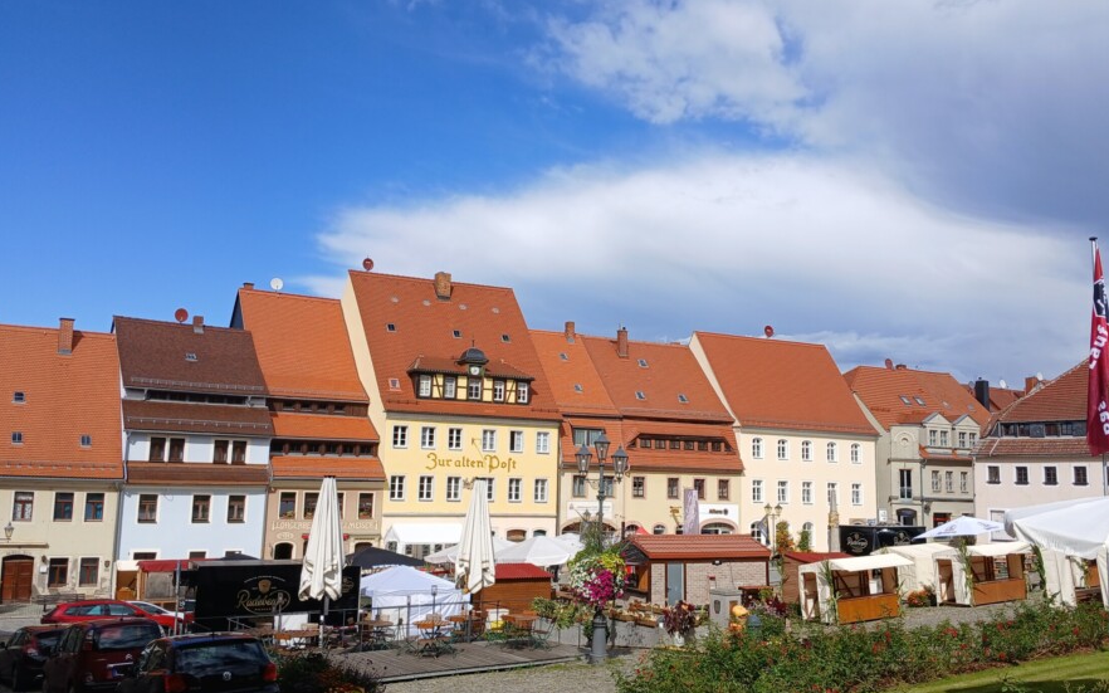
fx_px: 967
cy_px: 340
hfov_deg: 59.6
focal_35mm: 32
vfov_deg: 39.4
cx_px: 575
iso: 20
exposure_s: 1/842
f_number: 1.8
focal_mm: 3.98
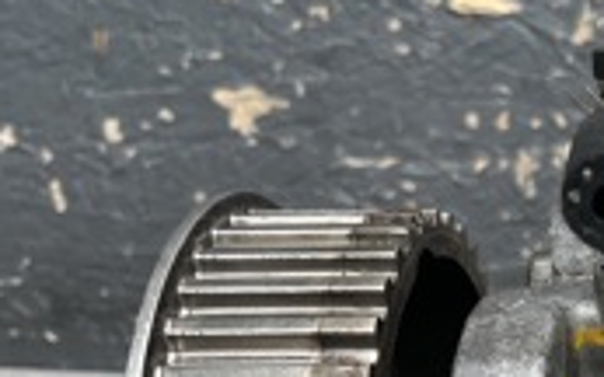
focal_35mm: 102
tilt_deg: -15.5
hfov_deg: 18.0
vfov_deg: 12.4
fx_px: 1678
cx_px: 932
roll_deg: -3.0
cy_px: 490
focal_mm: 5.1
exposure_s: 1/201
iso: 40
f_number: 1.6
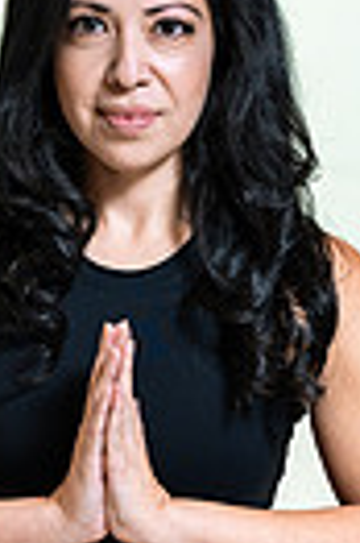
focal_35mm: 293
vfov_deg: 7.0
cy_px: 415
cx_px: 62
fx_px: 4406
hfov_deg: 4.7
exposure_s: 1/160
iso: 320
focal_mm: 85
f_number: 4
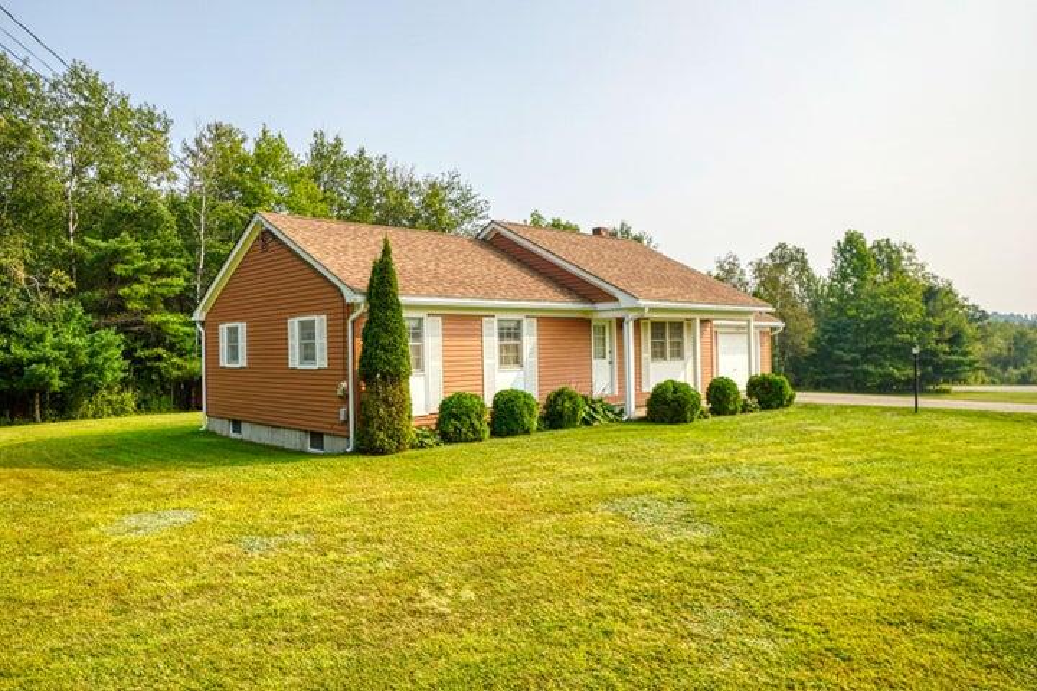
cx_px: 518
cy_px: 346
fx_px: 691
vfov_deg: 53.1
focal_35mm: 24
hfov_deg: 73.7
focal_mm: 16
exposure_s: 1/1000
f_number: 4
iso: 100
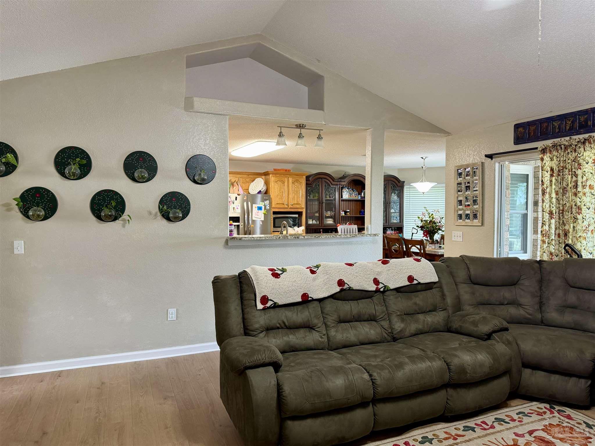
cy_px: 223
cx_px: 298
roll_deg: -0.2
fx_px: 413
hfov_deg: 71.6
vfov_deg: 56.8
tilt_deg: -2.2
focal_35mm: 24
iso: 250
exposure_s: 1/60
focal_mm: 6.76
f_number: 1.78
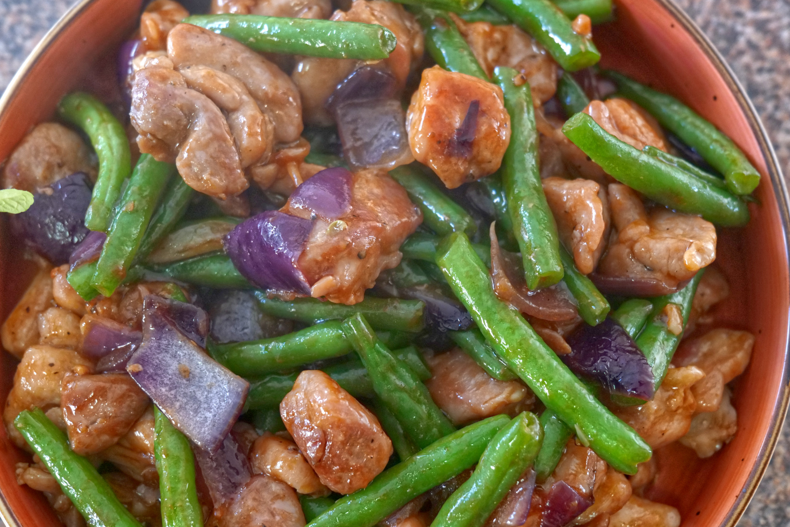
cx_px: 395
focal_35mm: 60
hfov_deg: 33.4
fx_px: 1317
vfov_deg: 22.6
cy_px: 264
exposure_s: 1/60
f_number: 7.1
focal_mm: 60
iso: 6400
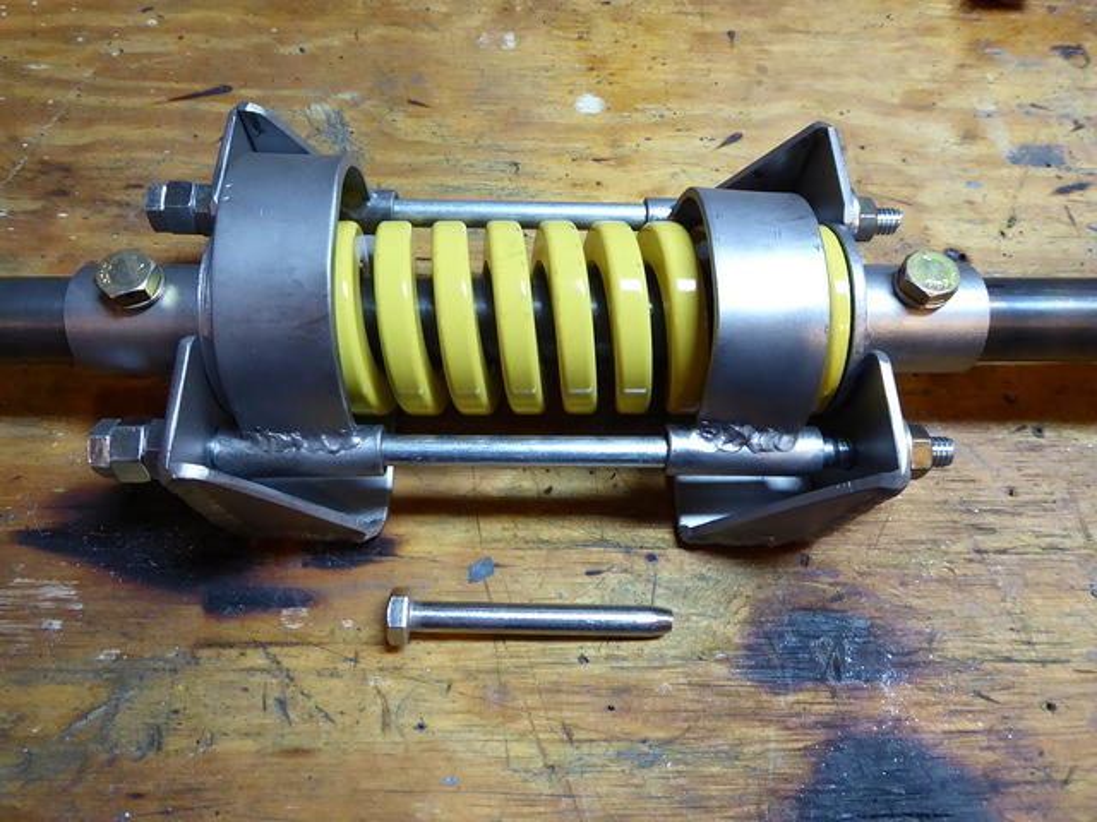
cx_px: 548
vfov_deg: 54.9
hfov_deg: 69.4
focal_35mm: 25
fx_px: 792
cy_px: 411
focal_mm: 4.3
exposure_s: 1/30
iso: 400
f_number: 3.3
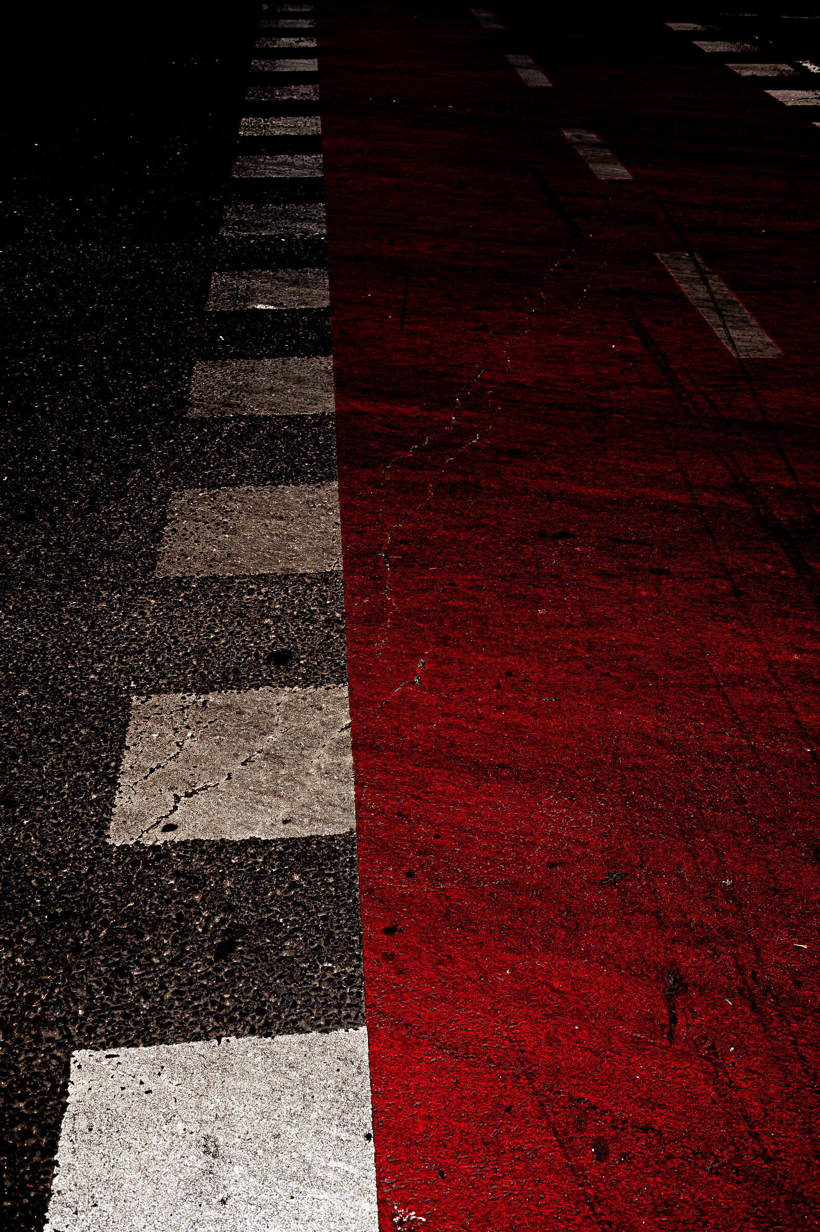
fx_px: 1197
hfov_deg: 37.8
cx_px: 410
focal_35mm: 35
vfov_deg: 54.5
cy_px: 616
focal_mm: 35
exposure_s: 1/320
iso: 200
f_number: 10
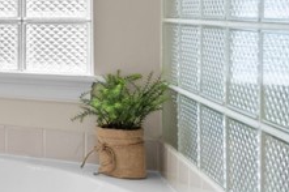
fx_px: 513
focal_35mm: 64
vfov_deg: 20.7
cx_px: -384
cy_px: 12
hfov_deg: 15.9
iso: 250
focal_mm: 13
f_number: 9
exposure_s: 1/80
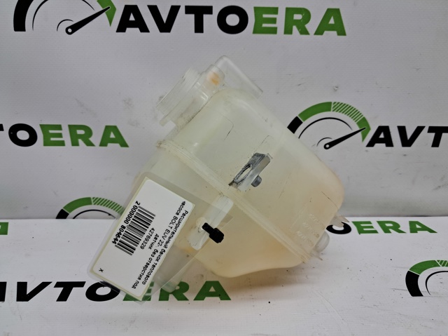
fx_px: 349
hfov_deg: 65.4
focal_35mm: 27
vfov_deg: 51.3
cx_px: 224
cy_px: 168
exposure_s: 1/100
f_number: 1.8
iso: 50
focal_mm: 4
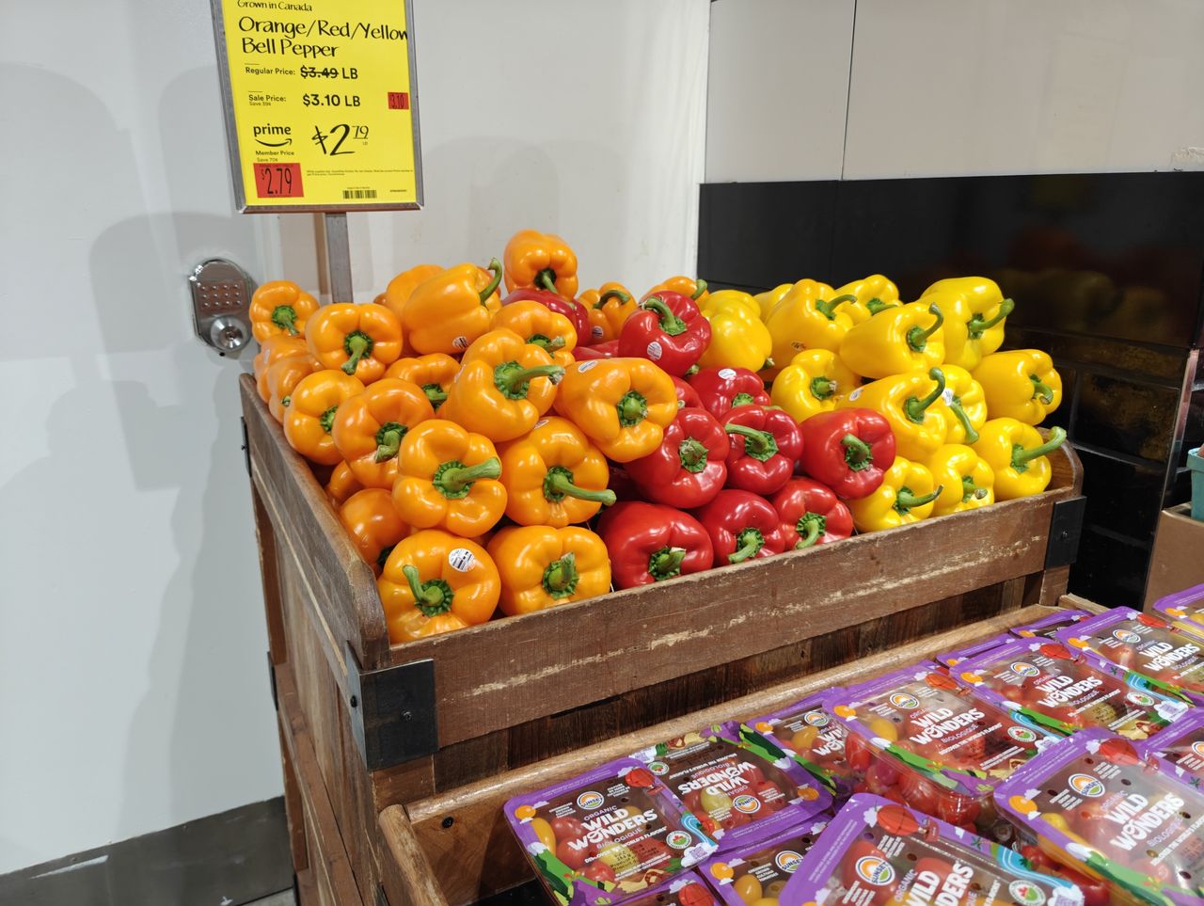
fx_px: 836
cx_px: 602
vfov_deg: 56.9
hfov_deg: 71.5
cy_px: 453
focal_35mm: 24
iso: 1000
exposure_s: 1/120
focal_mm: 6.06
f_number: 1.7
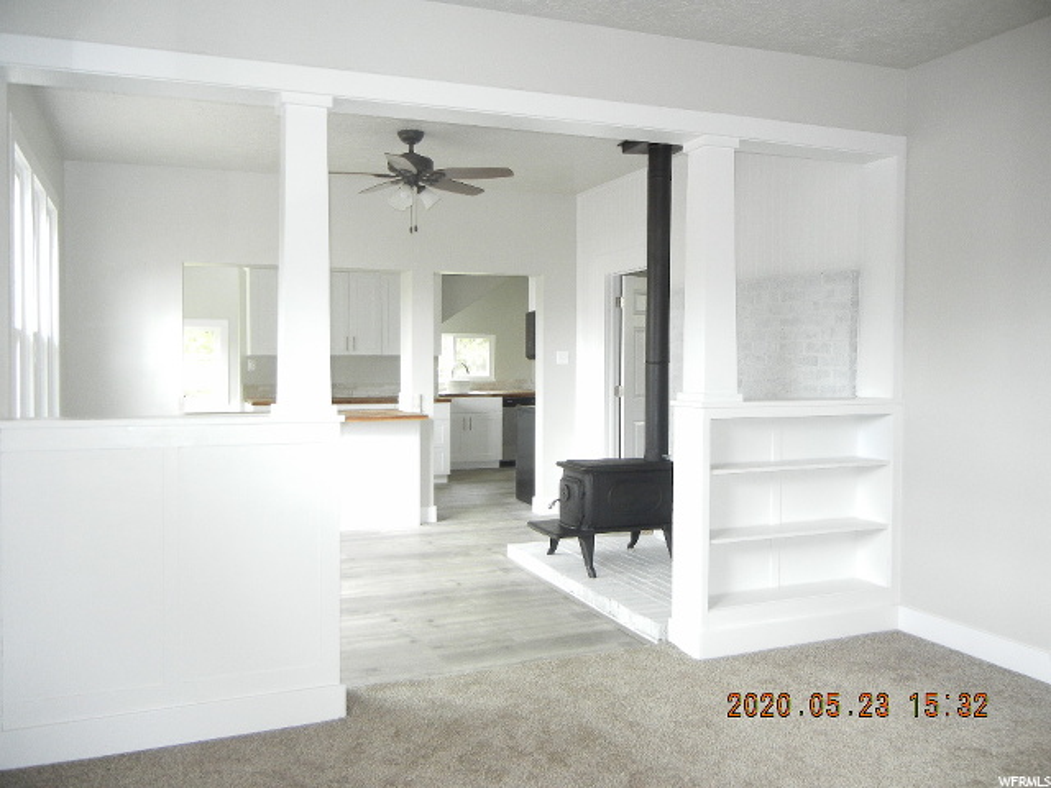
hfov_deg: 60.0
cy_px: 394
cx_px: 526
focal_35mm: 30
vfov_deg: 46.8
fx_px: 911
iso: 389
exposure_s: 1/30
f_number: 3.5
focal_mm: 5.4
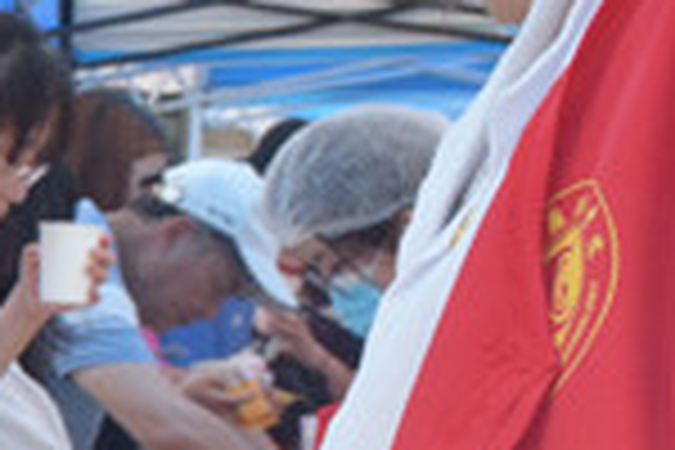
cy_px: 457
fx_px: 3600
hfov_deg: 9.4
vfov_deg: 7.1
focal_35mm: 192
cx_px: -1035
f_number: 13
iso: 1600
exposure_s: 1/640
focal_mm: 24
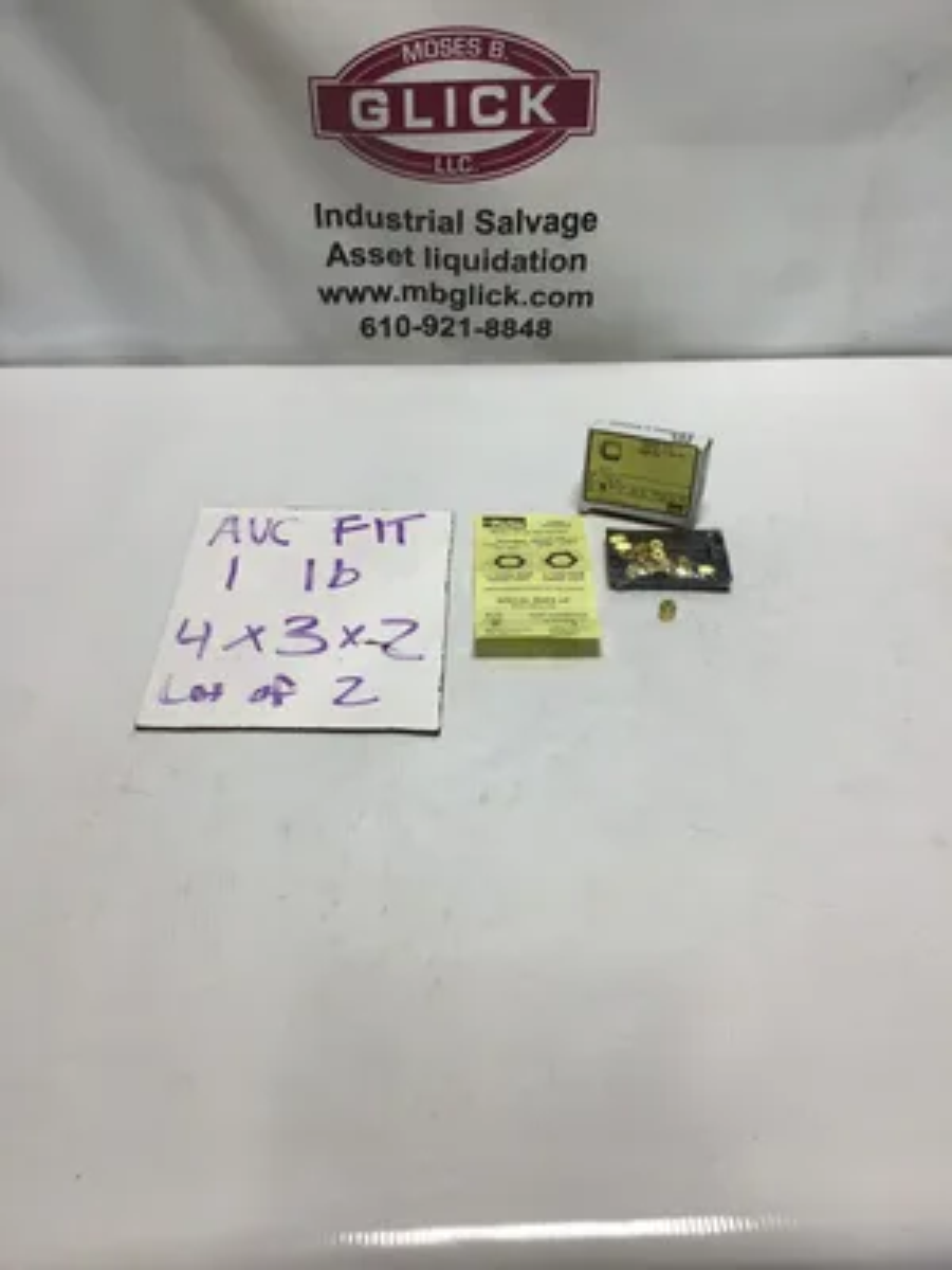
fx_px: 1137
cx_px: 476
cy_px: 635
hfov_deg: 45.4
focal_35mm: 31
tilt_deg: -40.2
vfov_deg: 58.4
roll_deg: -0.1
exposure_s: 1/301
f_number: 2.4
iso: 25
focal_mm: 3.3
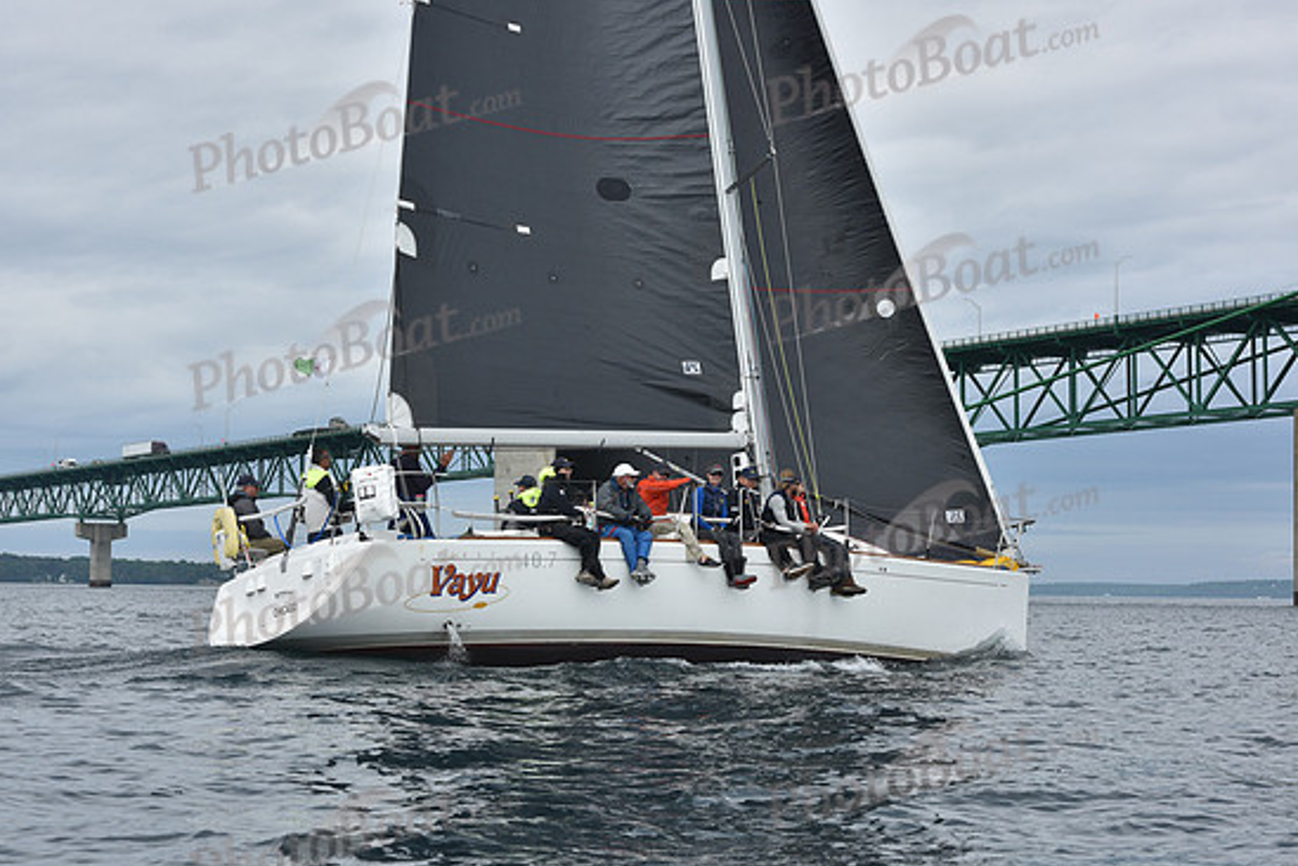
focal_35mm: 74
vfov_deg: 18.4
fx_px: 2668
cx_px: 645
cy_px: 439
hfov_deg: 27.3
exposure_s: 1/800
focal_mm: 70
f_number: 9
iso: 250
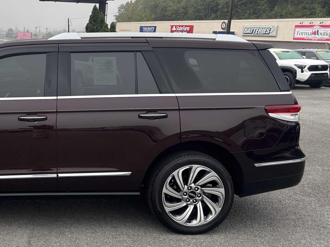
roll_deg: -2.0
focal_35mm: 47
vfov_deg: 30.9
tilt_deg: -7.4
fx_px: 448
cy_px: 124
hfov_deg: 38.4
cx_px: 50
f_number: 1.6
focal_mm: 5.96
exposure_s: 1/507
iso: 50
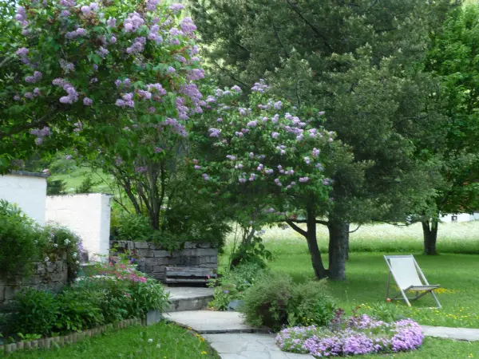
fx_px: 664
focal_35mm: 48
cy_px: 180
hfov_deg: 39.7
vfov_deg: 30.3
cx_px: 240
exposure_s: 1/50
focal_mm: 8
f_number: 4.2
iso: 100
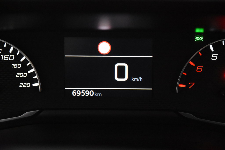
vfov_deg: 13.0
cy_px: 75
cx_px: 112
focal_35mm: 105
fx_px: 656
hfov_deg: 19.5
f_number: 4
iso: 9000
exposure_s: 1/125
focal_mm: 70
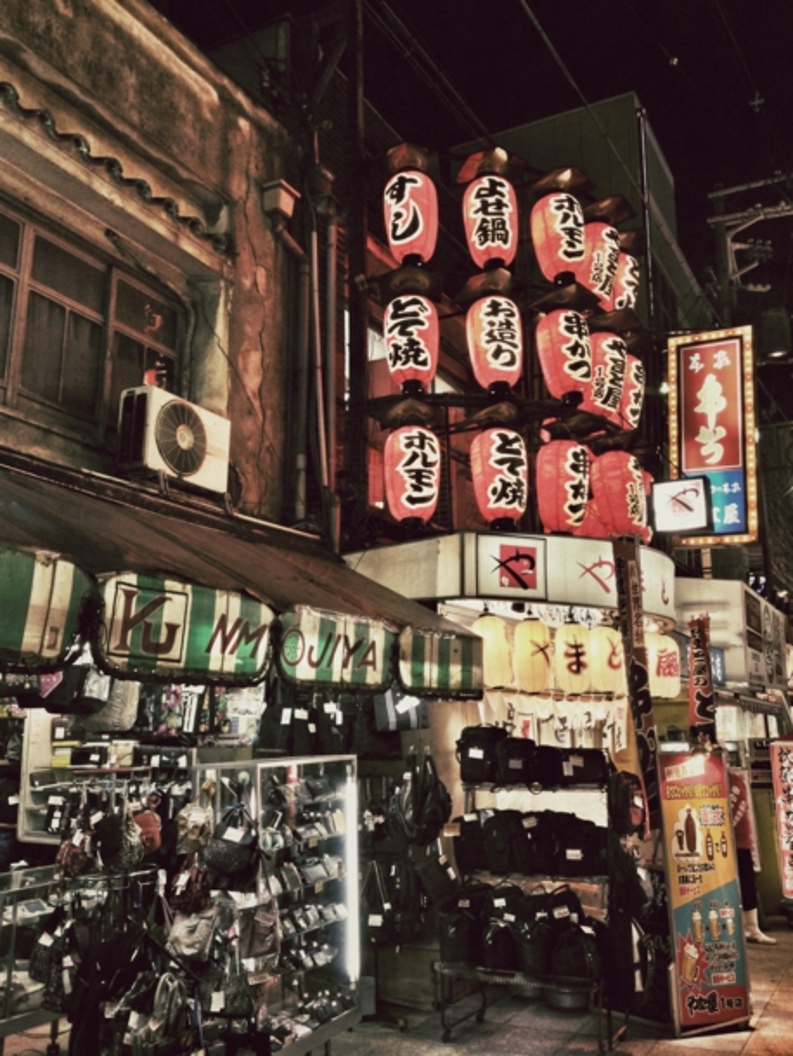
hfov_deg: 43.0
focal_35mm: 33
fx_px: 1007
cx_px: 396
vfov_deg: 55.3
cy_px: 528
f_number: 2.4
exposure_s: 1/20
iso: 80
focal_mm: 4.12
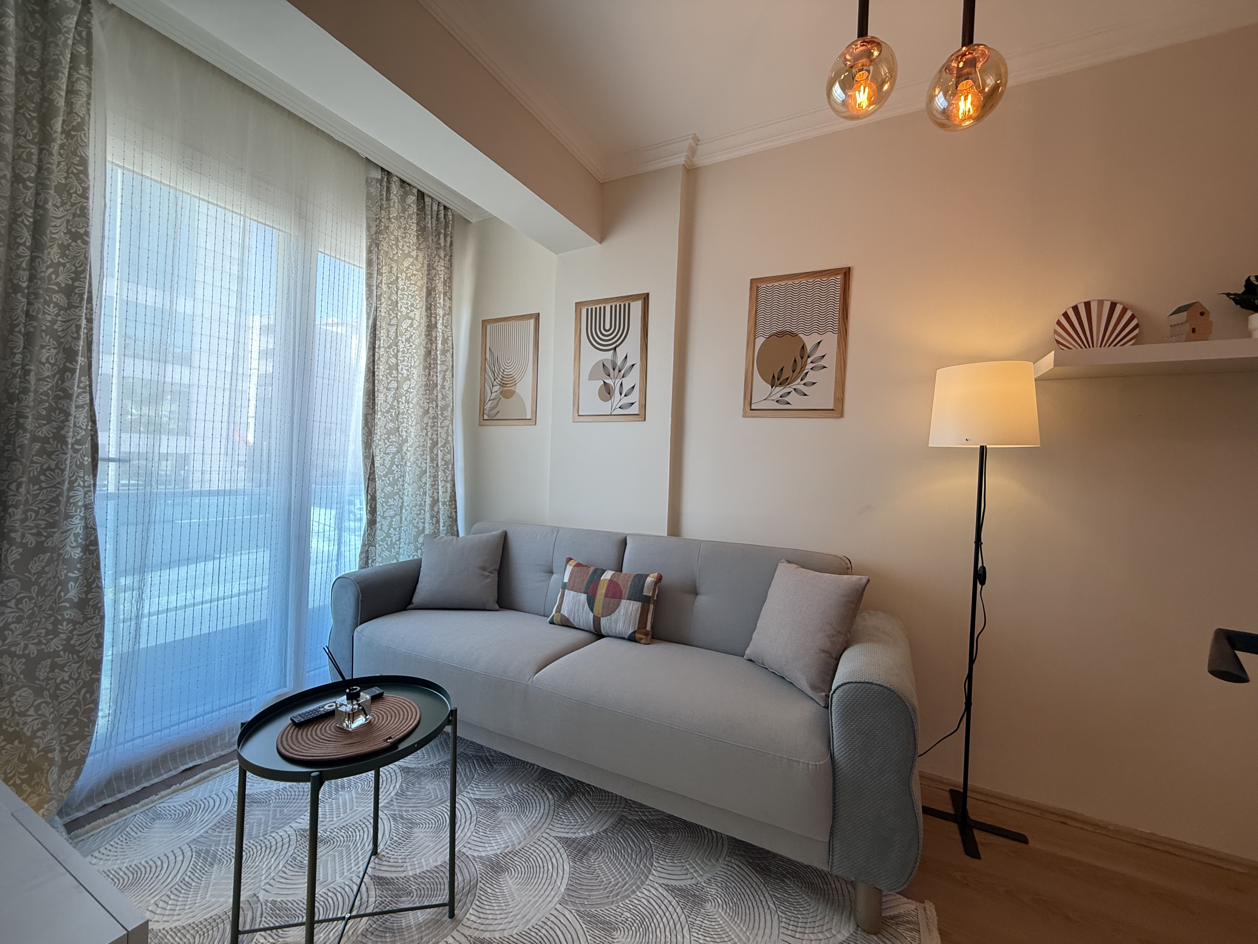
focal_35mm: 14
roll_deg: -2.3
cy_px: 472
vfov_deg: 85.7
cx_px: 629
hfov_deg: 102.1
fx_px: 509
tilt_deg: -0.4
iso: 160
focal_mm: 2.22
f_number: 2.2
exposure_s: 1/100
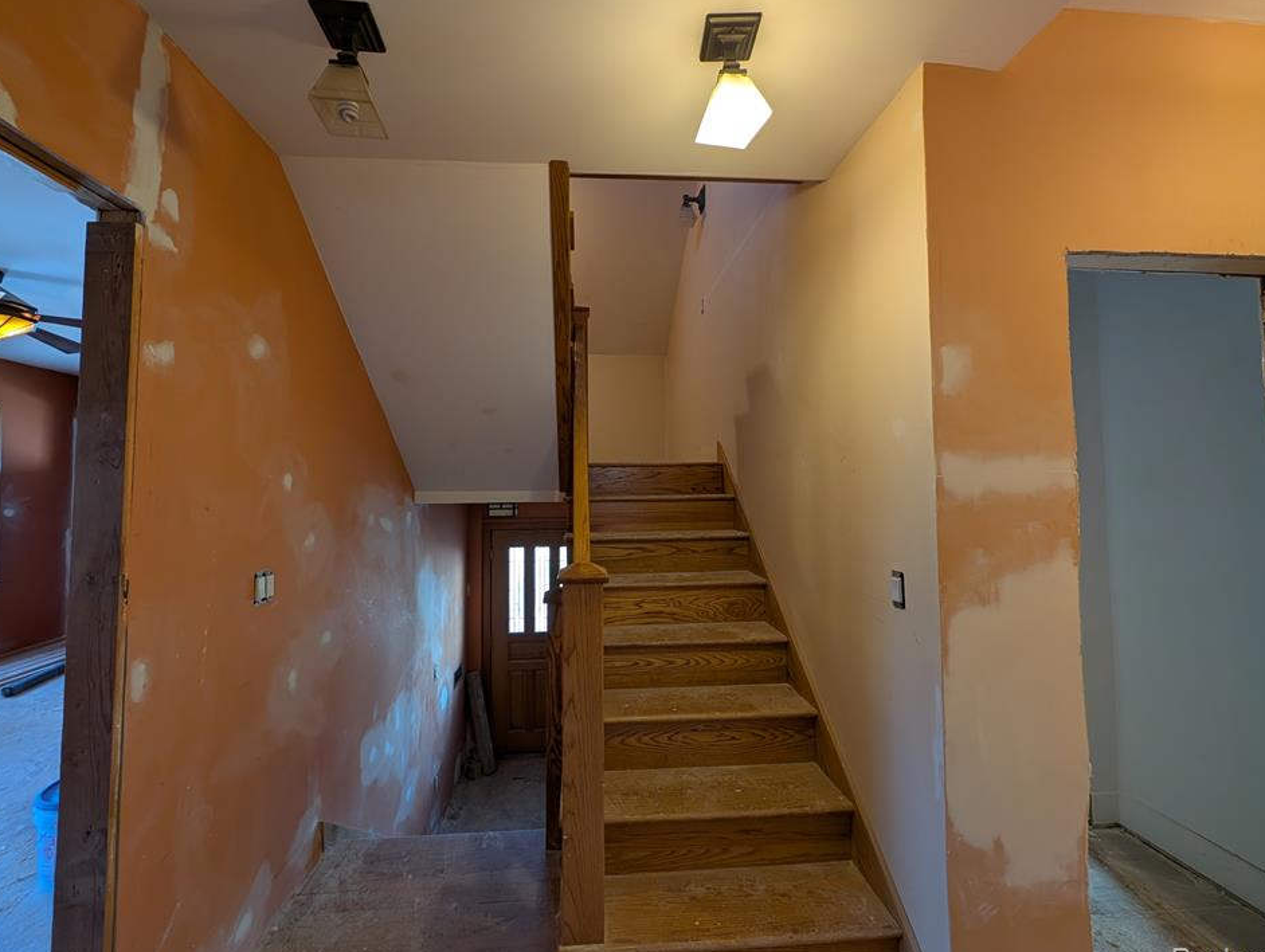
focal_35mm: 13
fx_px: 476
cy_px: 465
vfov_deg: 90.0
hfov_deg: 106.1
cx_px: 623
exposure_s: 1/30
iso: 42
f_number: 1.95
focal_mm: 2.23
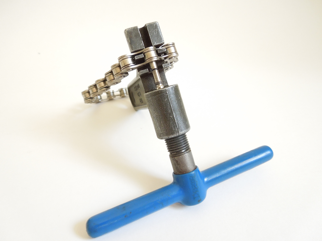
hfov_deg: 69.4
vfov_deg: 54.9
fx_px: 233
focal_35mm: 25
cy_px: 120
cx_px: 161
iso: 400
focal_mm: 4.5
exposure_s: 1/25
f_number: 3.3
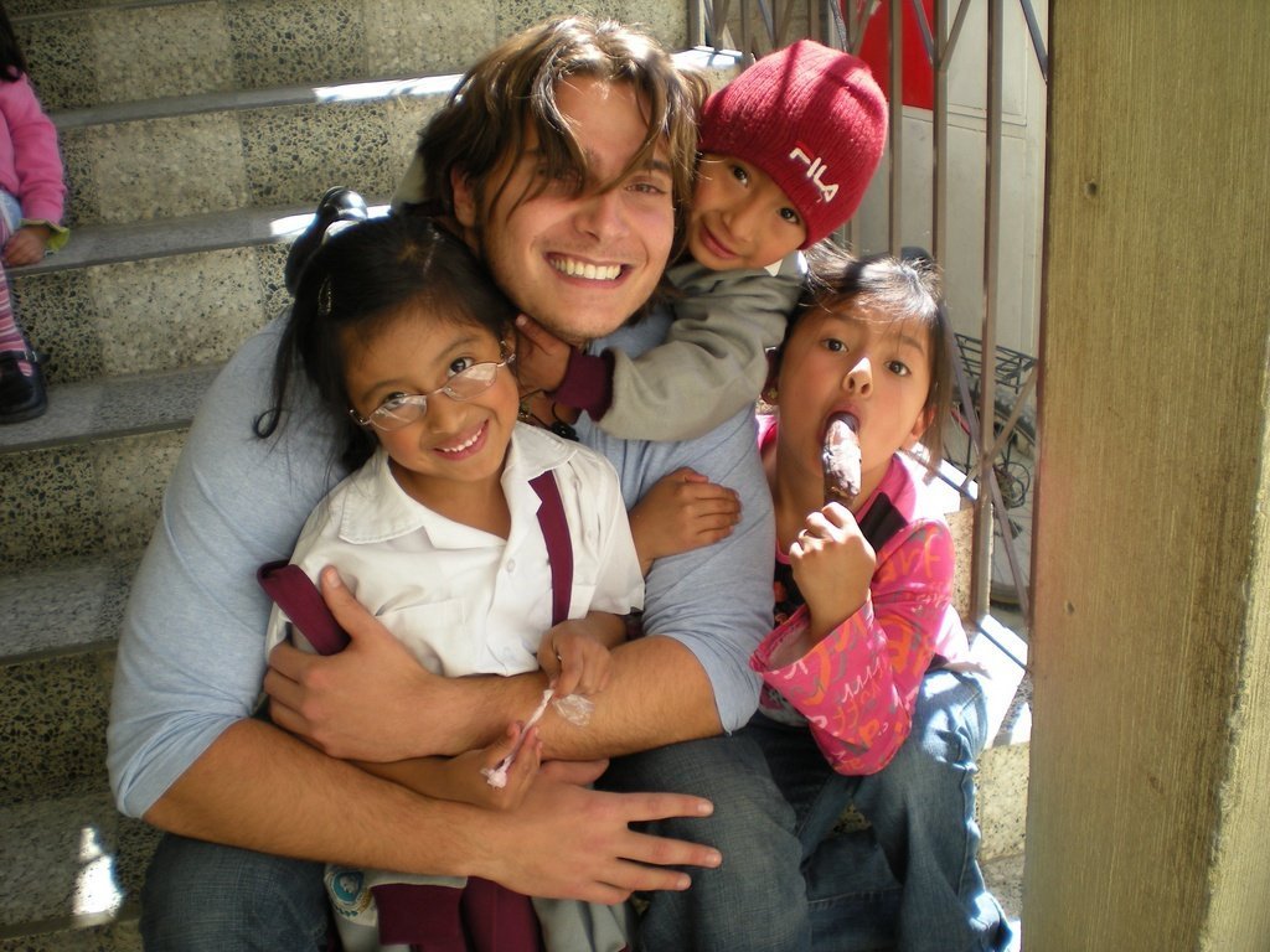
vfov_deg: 37.7
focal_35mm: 38
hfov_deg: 49.0
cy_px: 476
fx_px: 1394
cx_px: 635
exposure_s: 1/170
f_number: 3.1
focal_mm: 6.3
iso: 64
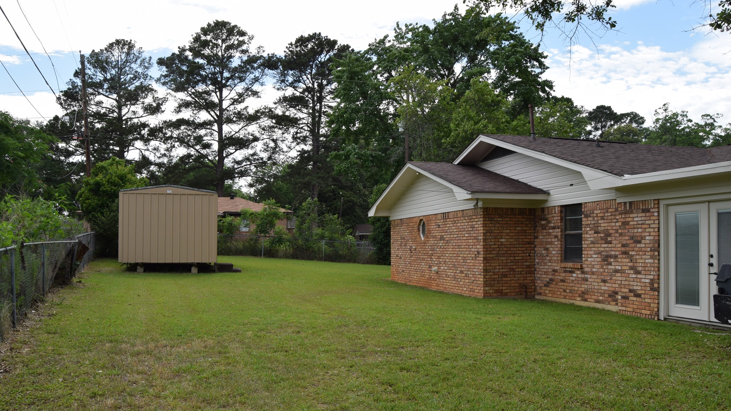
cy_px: 237
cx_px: 351
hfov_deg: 64.3
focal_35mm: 30
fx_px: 581
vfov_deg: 38.8
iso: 200
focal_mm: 18
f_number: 9
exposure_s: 1/320
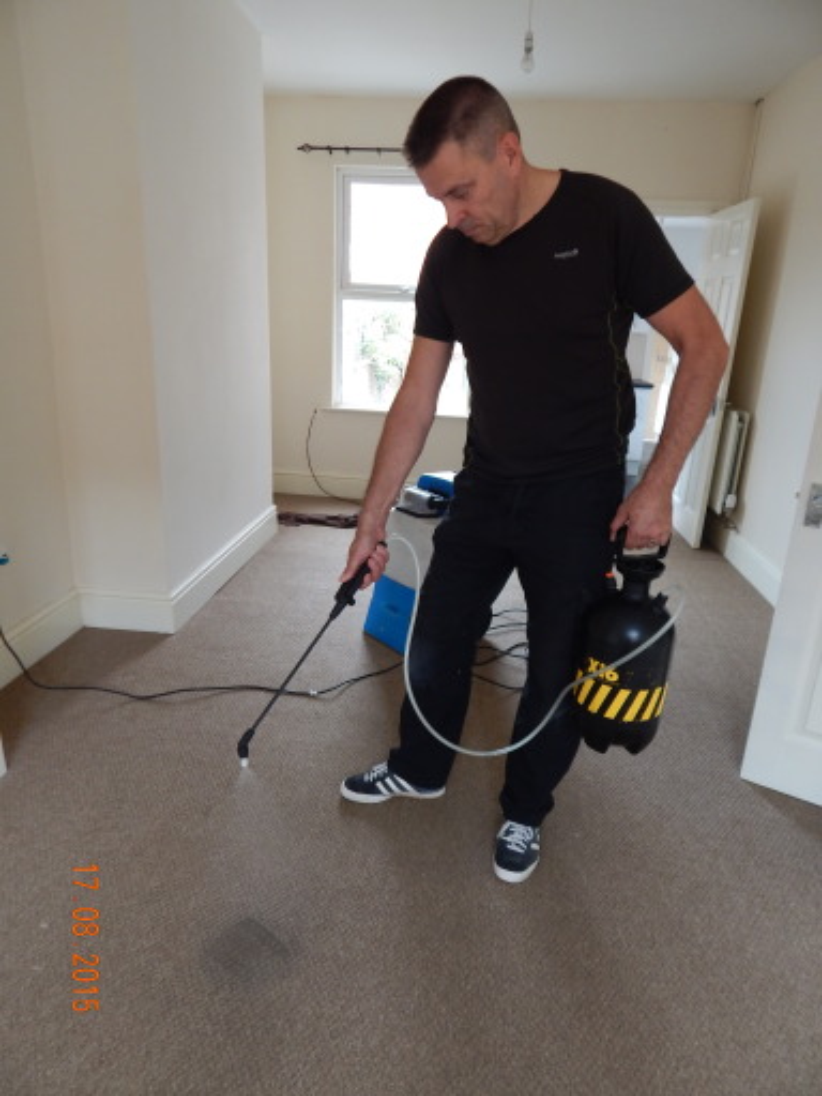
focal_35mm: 22
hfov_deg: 61.1
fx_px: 697
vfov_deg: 76.4
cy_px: 548
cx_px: 411
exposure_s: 1/30
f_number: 3
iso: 140
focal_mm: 4
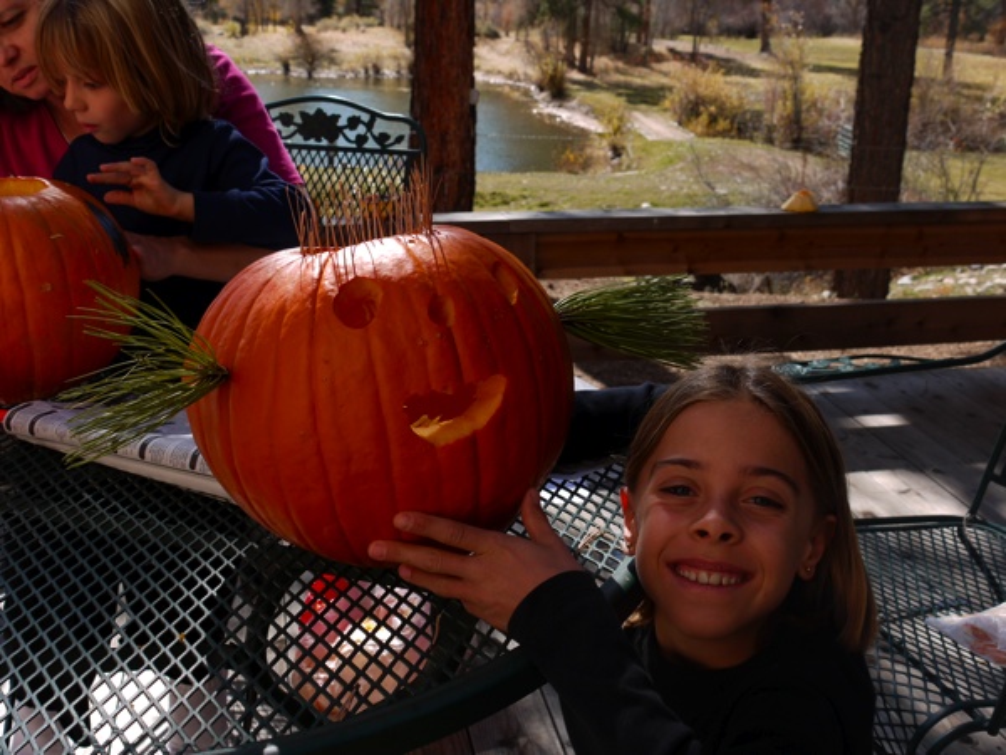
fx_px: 1221
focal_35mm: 42
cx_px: 503
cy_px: 378
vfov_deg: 34.3
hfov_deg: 44.8
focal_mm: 21
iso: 100
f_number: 8
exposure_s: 1/200
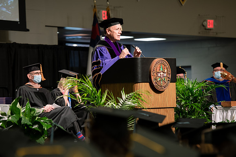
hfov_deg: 12.8
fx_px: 1049
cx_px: 118
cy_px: 78
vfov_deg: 8.6
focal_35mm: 160
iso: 1000
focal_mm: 160
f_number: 4
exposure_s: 1/200
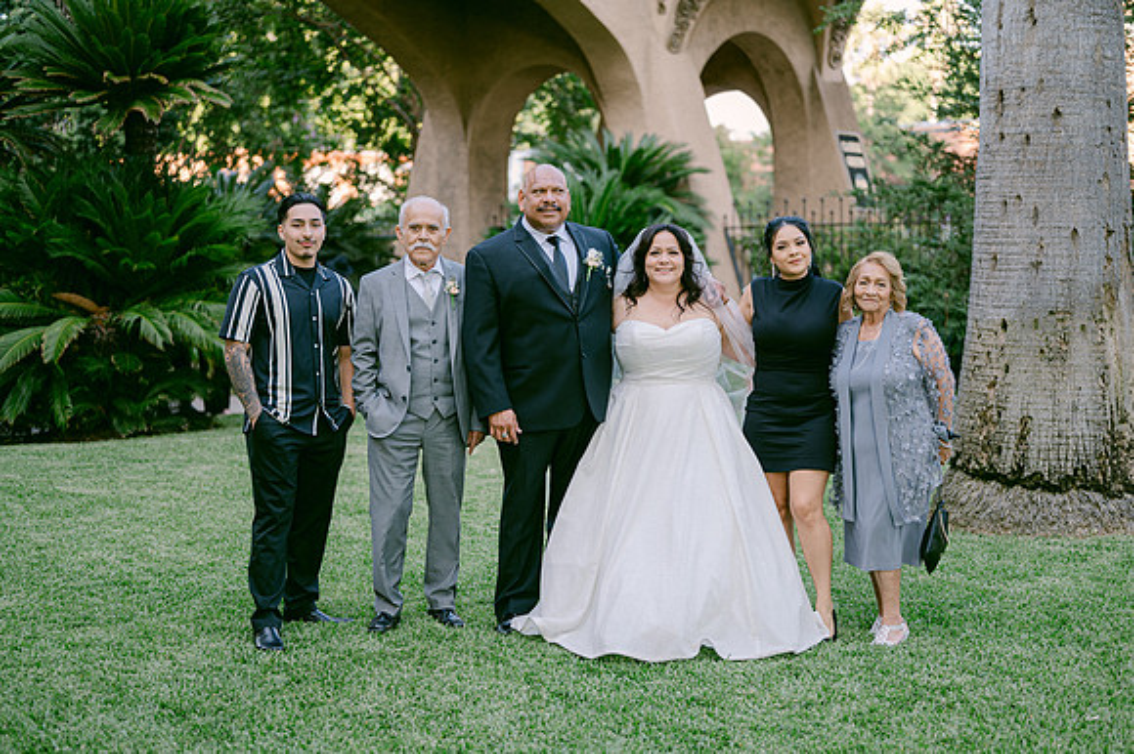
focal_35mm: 50
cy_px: 377
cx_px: 567
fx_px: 1574
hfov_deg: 39.6
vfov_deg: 27.0
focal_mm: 50
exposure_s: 1/200
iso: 100
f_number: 2
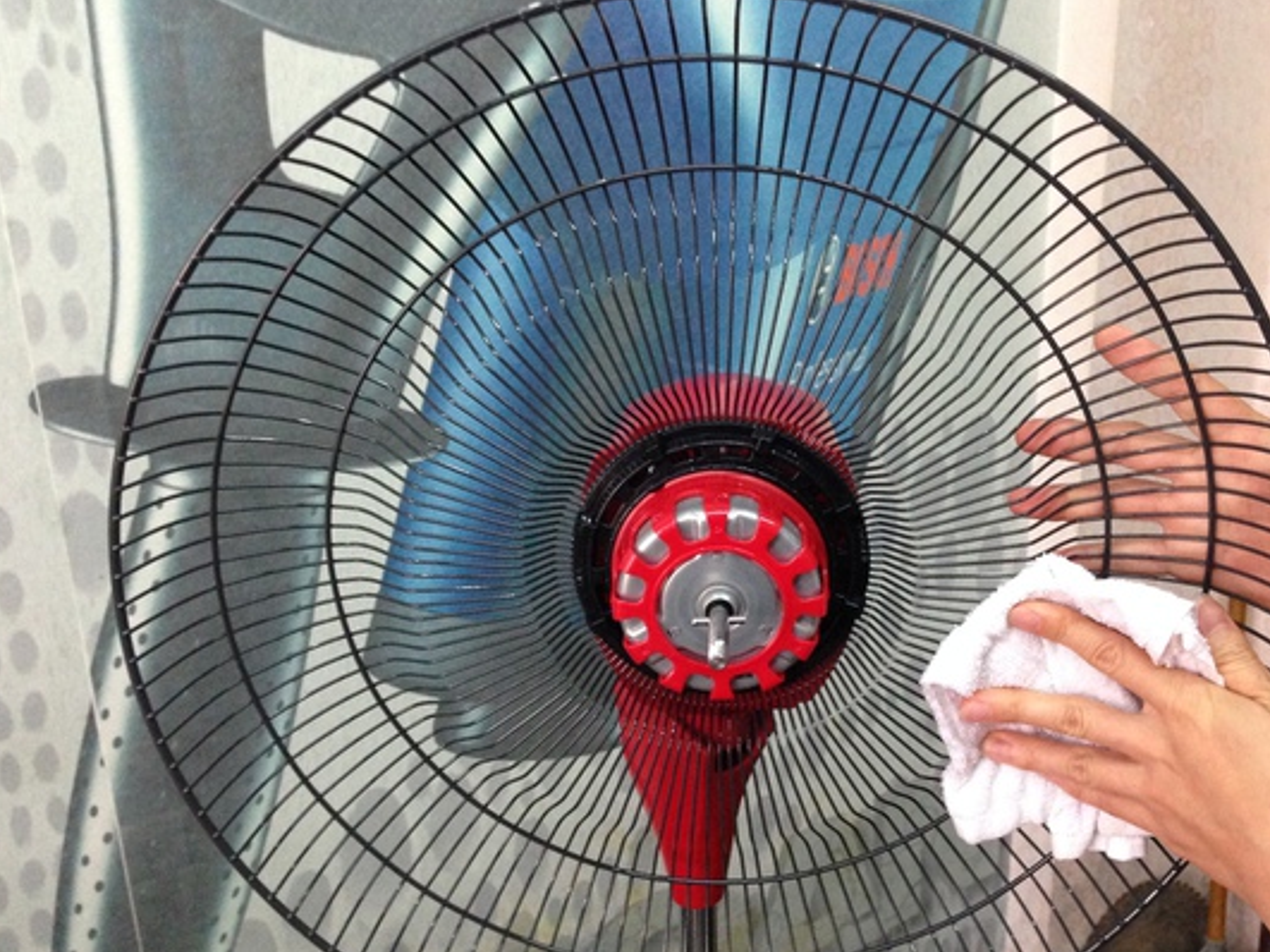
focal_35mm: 41
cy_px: 539
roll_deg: +1.9
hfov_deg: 45.6
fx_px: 1504
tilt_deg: -19.8
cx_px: 758
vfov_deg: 35.1
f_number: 2.4
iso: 320
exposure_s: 1/20
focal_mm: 4.12
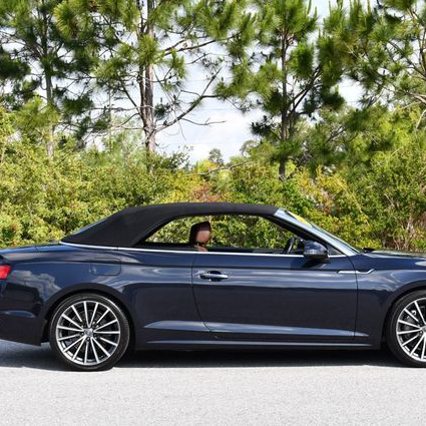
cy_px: 212
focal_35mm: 82
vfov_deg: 21.1
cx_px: 243
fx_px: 1142
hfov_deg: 21.1
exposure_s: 1/250
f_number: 8
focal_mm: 32
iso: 200
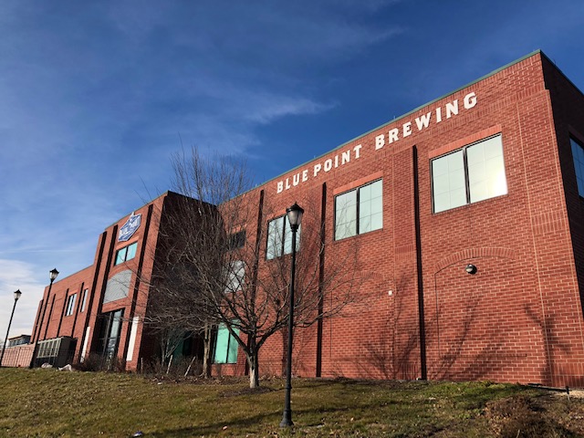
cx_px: 292
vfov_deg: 49.7
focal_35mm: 28
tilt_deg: +20.0
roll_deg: -4.3
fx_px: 472
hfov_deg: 63.4
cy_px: 219
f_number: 1.8
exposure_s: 1/1412
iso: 20
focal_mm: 3.99
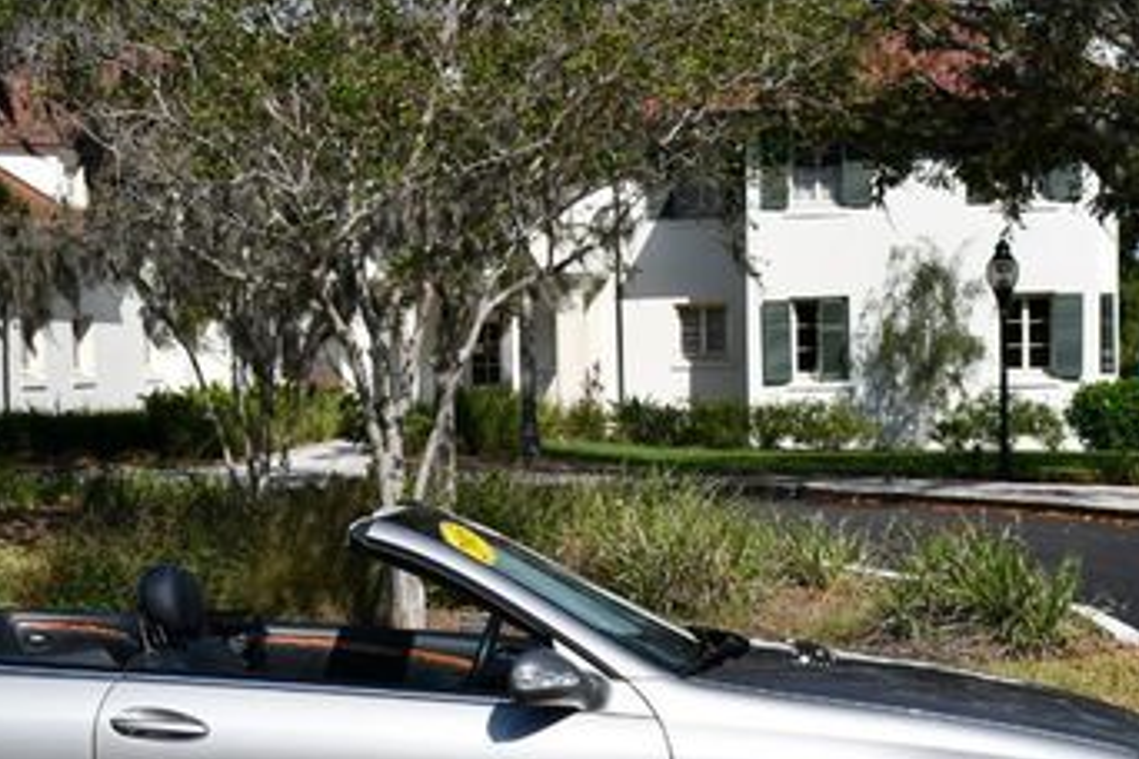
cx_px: 350
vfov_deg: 15.8
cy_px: 539
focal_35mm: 86
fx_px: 2721
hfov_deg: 23.5
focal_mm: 31
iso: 100
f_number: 10
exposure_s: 1/400
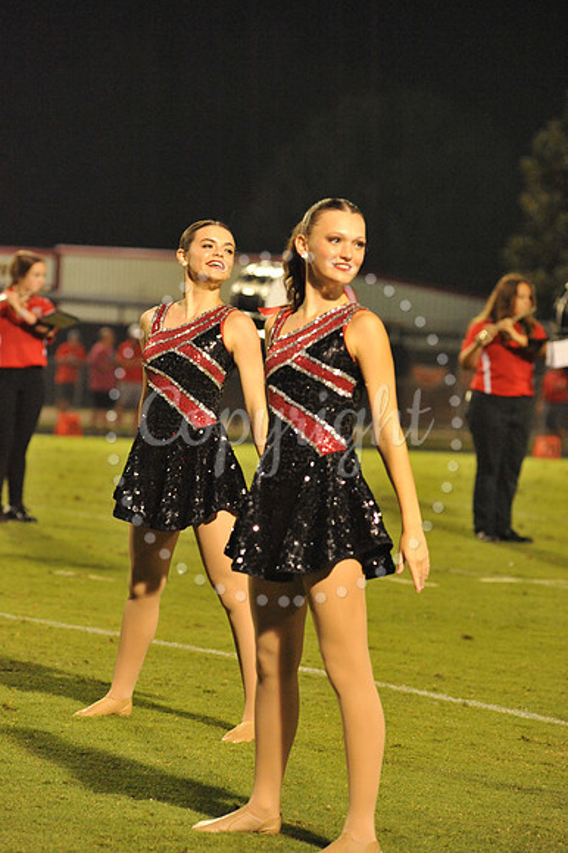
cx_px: 284
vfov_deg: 11.1
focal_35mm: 185
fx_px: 4383
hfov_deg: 7.4
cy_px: 426
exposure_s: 1/200
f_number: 5.6
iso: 6400
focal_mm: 185
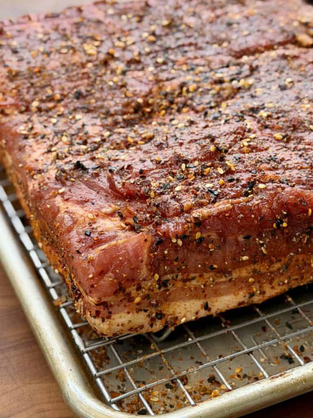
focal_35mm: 48
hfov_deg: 30.3
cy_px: 209
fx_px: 579
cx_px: 156
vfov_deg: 39.7
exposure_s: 1/534
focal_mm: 6.76
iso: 64
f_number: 1.78
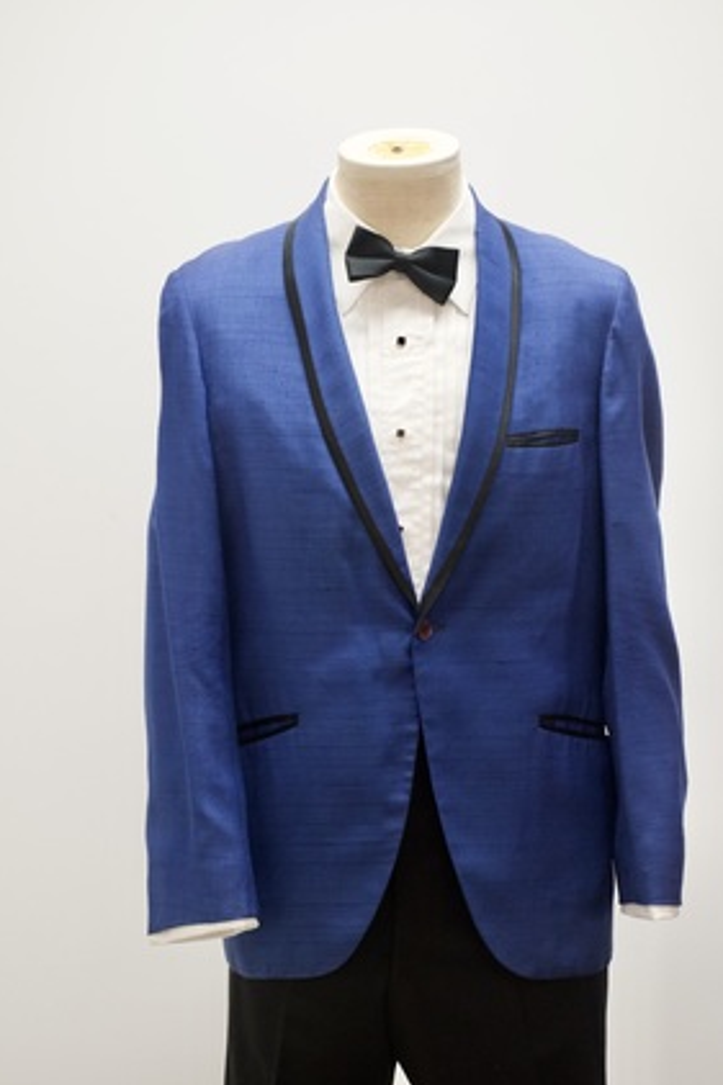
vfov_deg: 25.4
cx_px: 363
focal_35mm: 80
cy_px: 512
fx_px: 2412
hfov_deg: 17.0
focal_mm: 50
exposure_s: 1/60
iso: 1600
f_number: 8
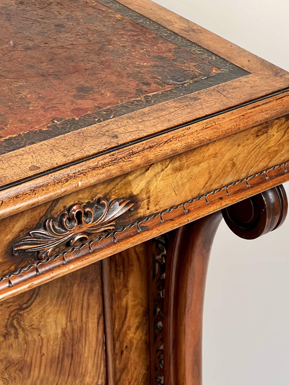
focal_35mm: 102
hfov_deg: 14.5
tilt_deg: -23.4
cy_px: 194
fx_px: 1135
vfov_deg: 19.3
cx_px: 145
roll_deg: +1.2
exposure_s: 1/60
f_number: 2.8
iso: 400
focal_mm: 9
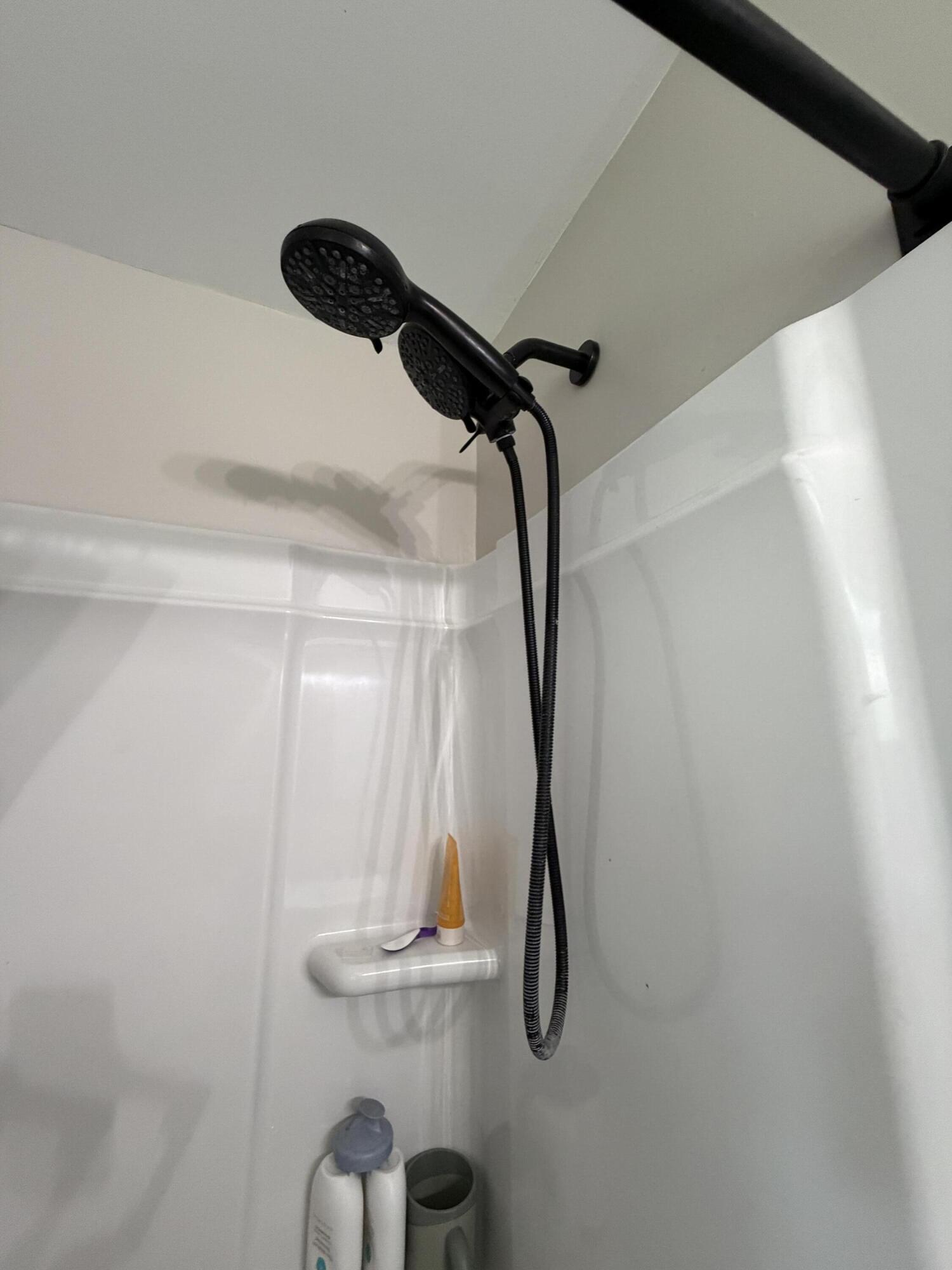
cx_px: 476
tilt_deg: +11.7
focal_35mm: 14
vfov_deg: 102.1
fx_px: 513
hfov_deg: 85.7
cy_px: 635
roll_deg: -1.9
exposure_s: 1/60
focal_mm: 2.22
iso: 320
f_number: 2.2
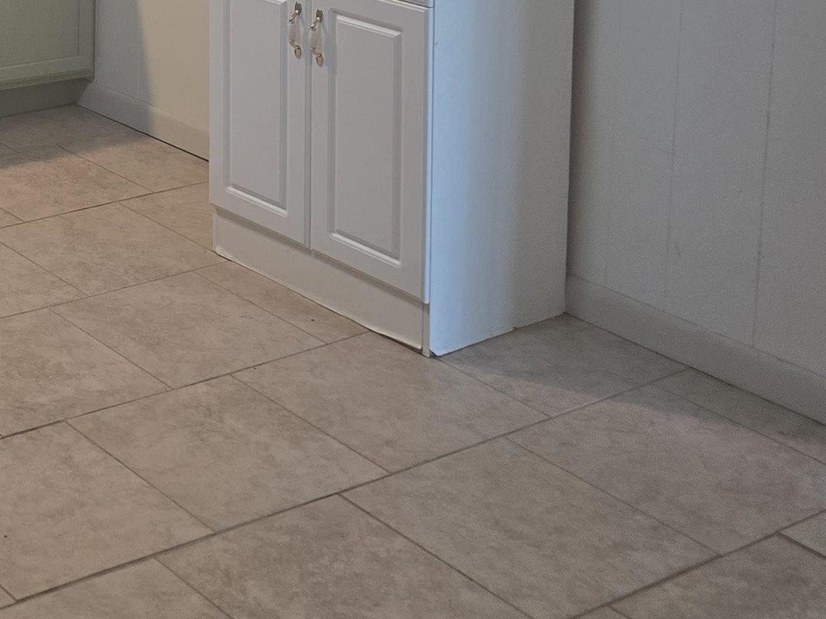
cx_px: -297
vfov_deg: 20.4
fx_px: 1575
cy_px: -183
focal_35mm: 66
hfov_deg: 24.8
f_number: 1.7
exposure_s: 1/120
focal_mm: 6.3
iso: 320
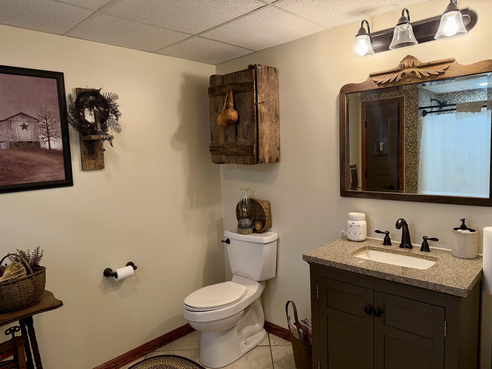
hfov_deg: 71.6
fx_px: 341
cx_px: 246
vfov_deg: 56.8
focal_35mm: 24
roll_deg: +3.2
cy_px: 184
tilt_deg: -5.4
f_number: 1.78
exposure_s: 1/120
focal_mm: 6.76
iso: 320
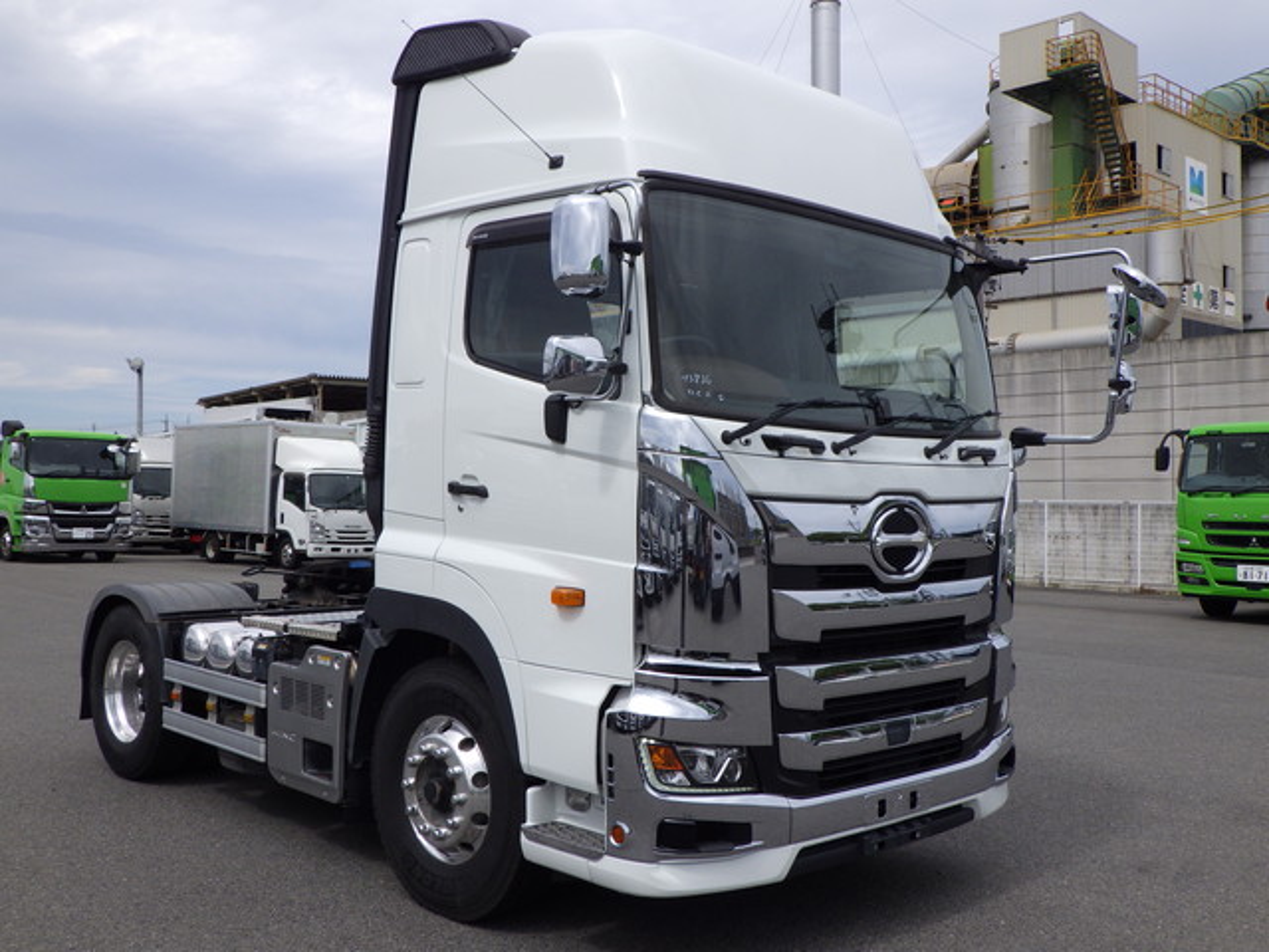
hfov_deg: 54.0
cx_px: 634
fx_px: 1246
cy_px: 476
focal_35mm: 34
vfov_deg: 41.8
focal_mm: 6.1
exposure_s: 1/800
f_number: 4.6
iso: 125
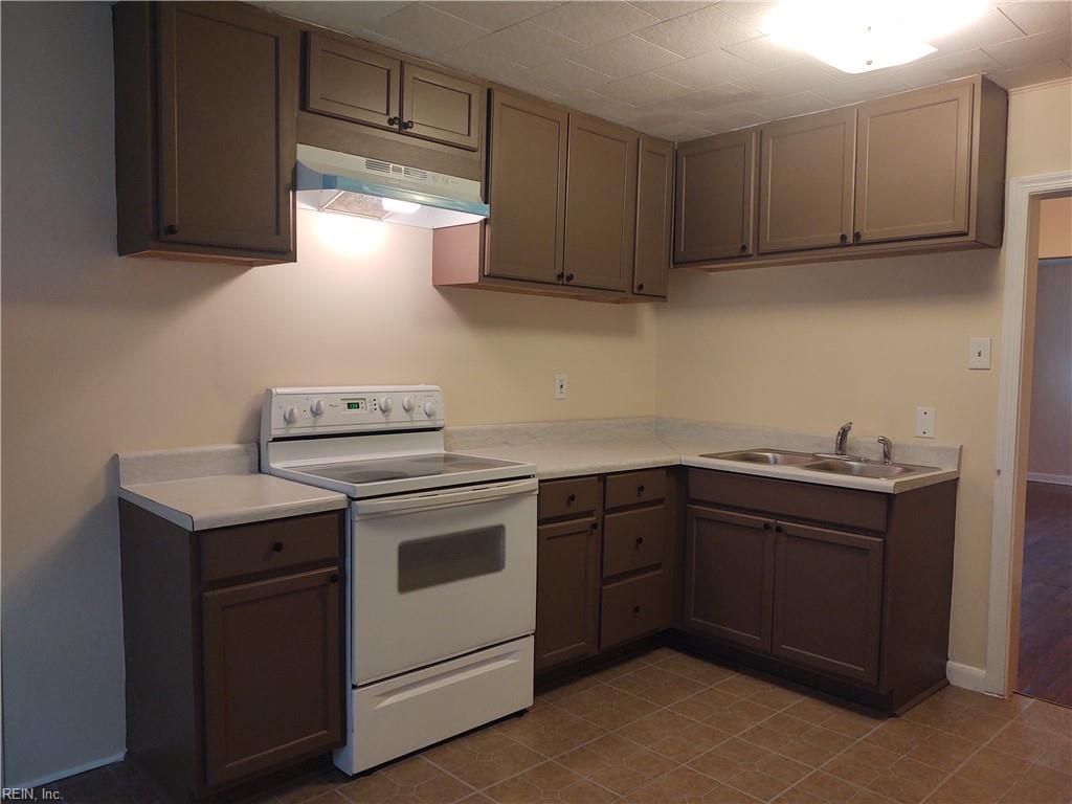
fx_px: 836
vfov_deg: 51.4
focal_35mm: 27
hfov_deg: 65.3
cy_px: 402
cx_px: 536
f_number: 1.7
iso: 145
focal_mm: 4.75
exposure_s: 1/60
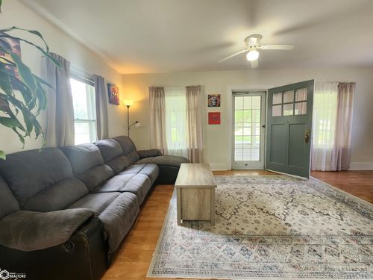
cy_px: 140
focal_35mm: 13
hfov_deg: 106.2
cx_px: 186
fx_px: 140
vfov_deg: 89.9
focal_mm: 2.2
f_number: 2.2
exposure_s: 1/40
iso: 320
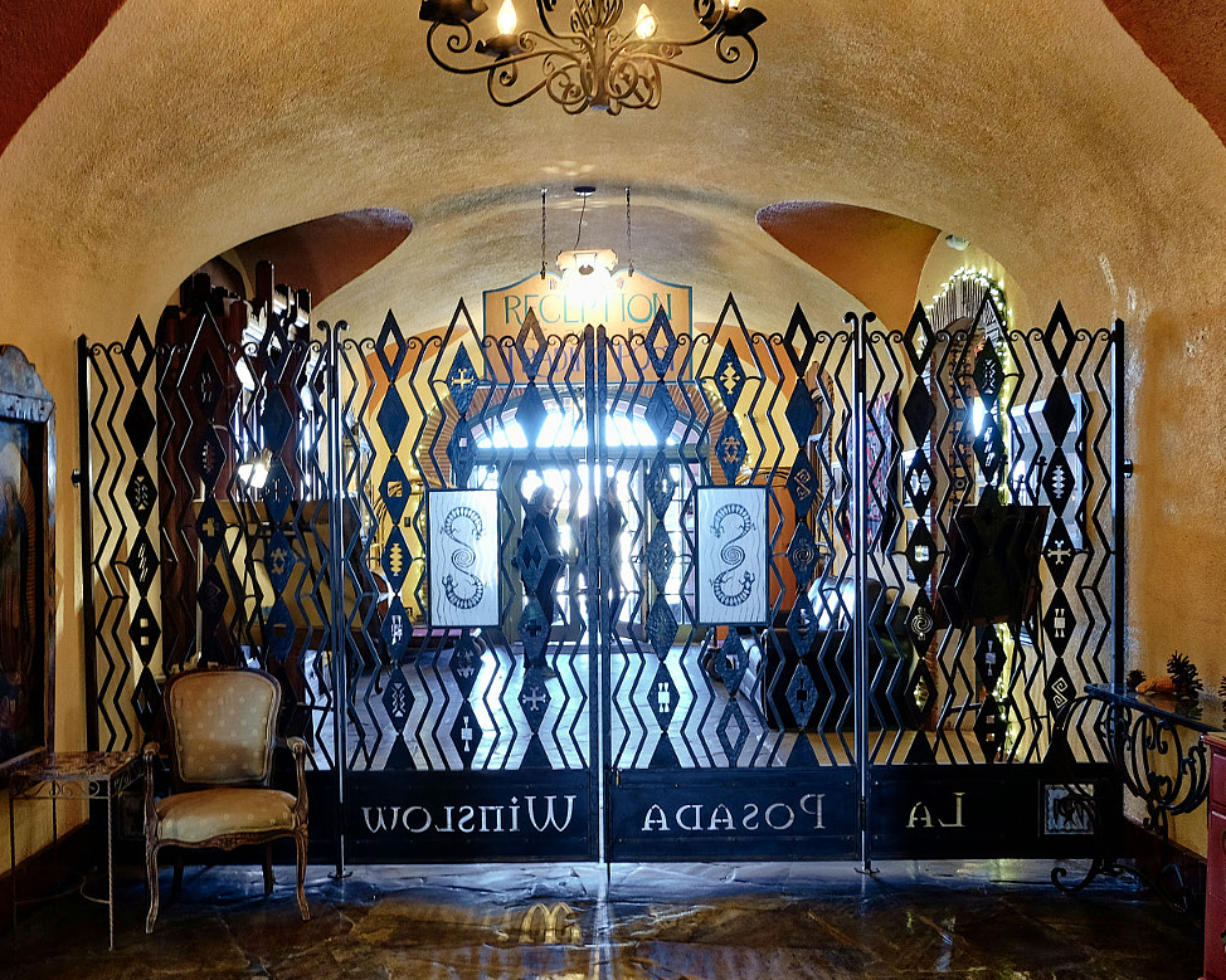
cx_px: 550
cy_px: 559
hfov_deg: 49.0
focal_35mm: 37
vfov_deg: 40.0
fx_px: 1342
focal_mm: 16
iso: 200
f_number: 4.5
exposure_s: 1/4
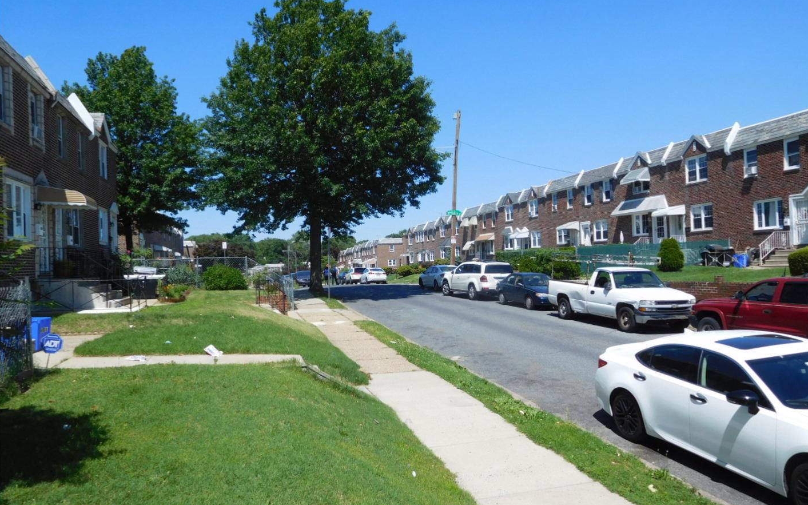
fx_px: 595
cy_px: 259
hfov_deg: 68.4
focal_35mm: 27
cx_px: 408
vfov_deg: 46.0
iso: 125
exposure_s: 1/1250
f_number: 3.4
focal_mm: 4.5
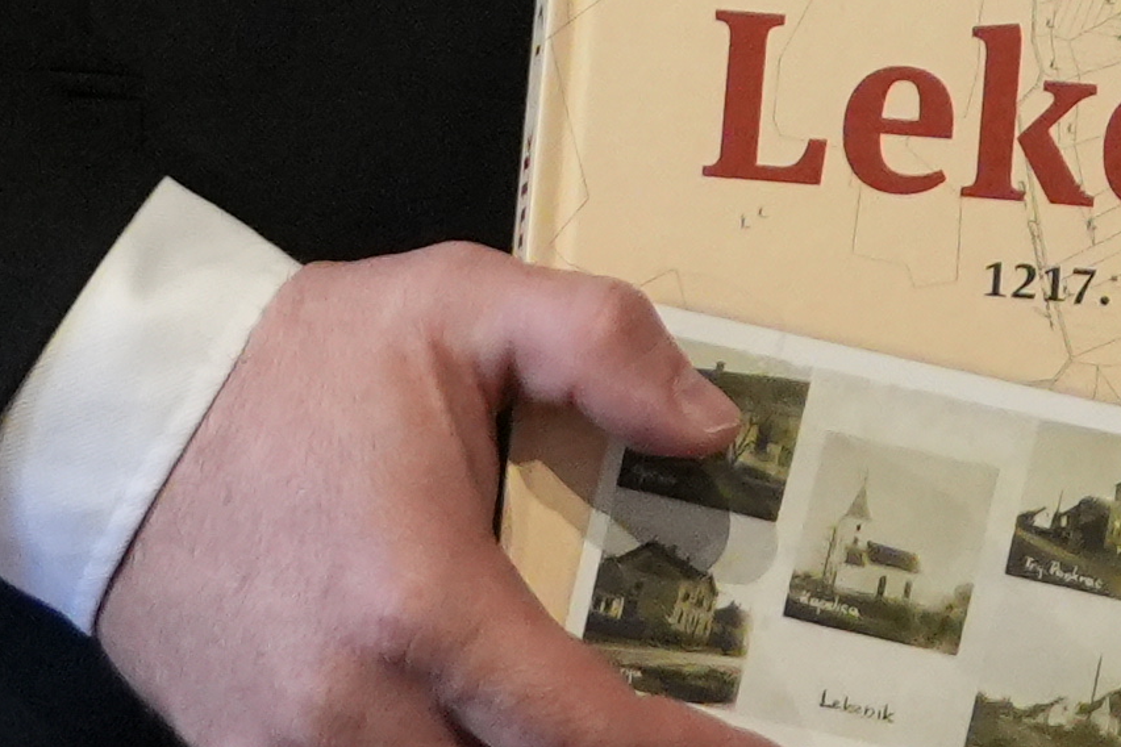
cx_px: 1482
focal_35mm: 360
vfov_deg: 3.7
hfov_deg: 5.7
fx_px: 11198
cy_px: -1405
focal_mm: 33
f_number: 4.5
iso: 2000
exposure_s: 1/160
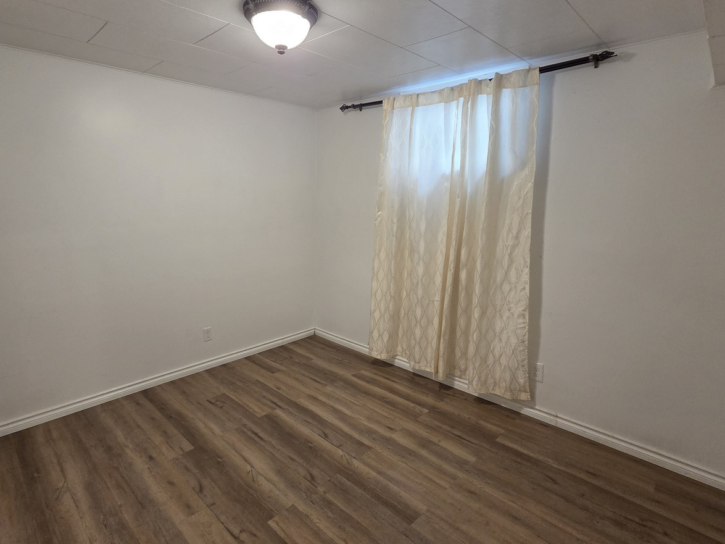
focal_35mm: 17
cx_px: 341
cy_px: 261
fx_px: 356
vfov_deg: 74.7
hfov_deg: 90.9
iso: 320
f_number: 2.2
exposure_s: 1/60
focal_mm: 2.2
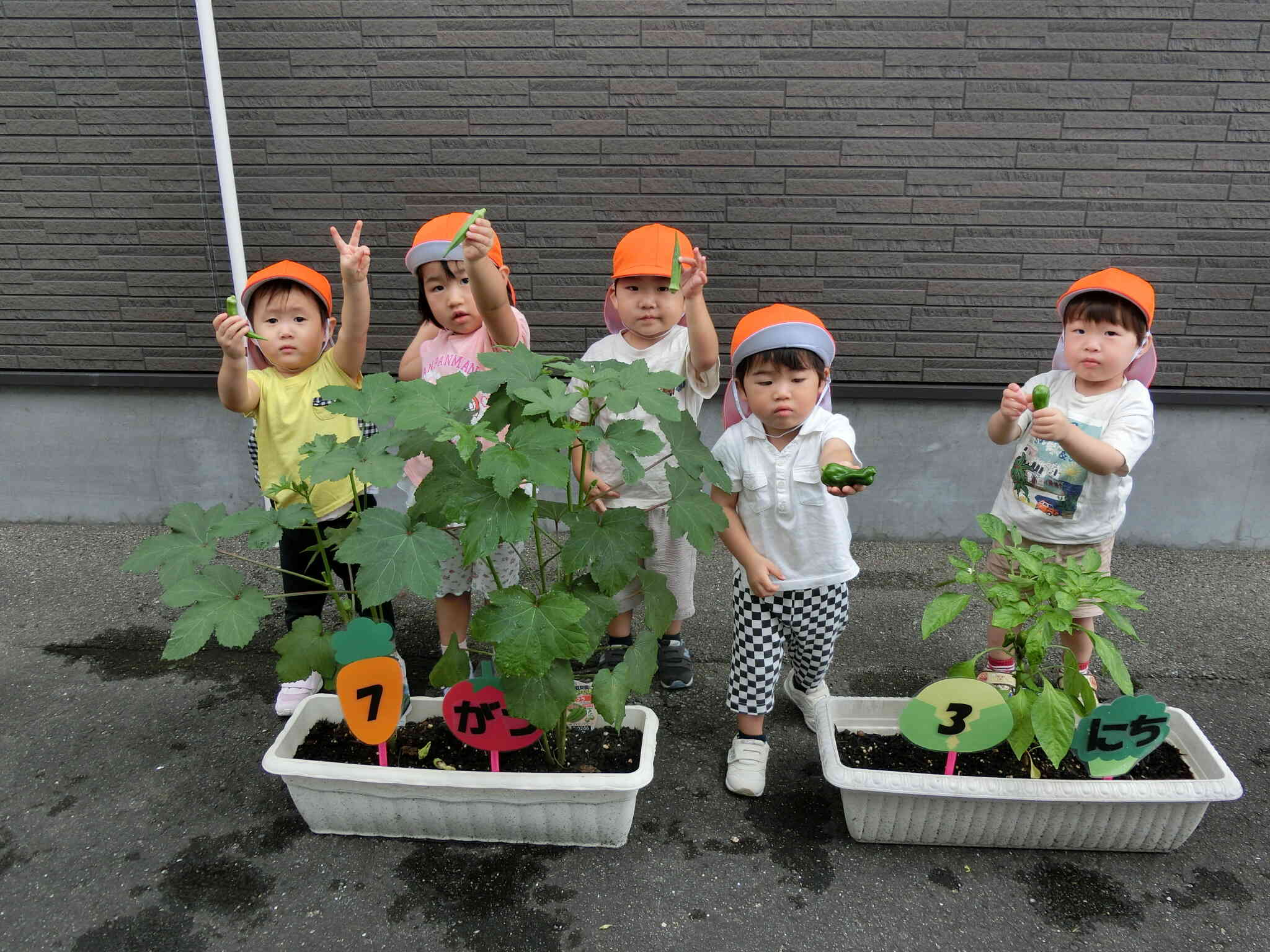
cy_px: 476
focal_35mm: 29
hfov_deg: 61.7
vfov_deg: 48.2
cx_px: 635
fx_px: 1064
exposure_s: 1/200
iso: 80
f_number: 3.7
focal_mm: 5.2
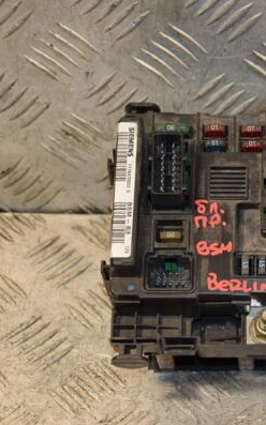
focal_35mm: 120
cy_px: 212
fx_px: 1392
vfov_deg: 17.4
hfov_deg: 10.8
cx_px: 246
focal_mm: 52
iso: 800
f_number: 5
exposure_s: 1/160
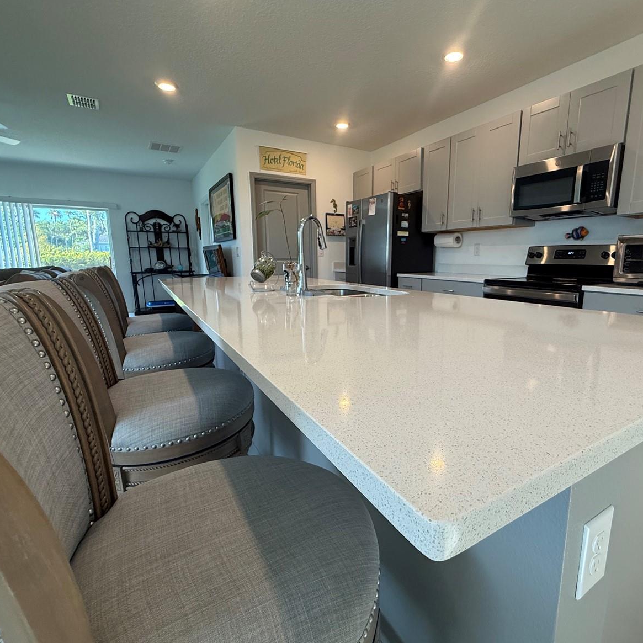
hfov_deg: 83.7
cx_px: 357
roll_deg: -0.2
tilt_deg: -10.0
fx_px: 357
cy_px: 321
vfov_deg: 84.0
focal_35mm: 17
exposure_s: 1/120
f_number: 2.2
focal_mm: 2.22
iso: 160
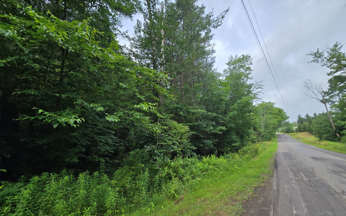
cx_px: 175
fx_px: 132
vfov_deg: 77.9
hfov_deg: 105.3
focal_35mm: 14
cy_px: 127
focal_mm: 2.2
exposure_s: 1/647
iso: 50
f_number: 2.2
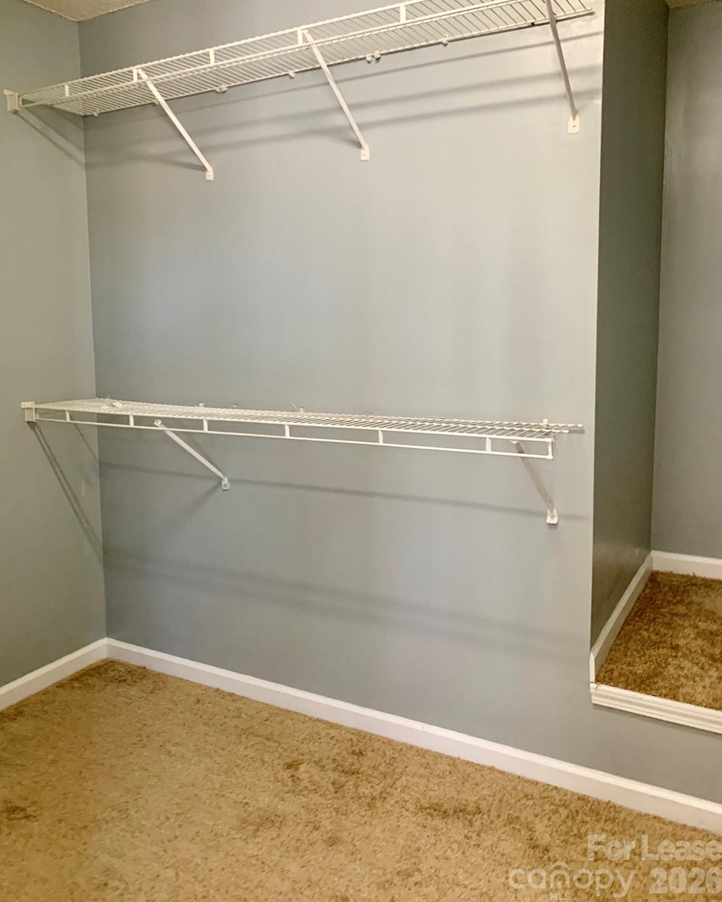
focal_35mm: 28
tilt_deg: -4.9
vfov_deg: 62.1
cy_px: 409
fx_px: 748
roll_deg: +1.3
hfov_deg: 51.5
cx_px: 355
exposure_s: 1/30
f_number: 1.8
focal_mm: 4.25
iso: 320
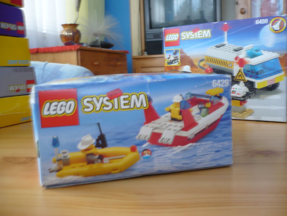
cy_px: 108
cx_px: 144
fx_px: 290
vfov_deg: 40.7
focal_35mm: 35
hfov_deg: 52.6
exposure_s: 1/15
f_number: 2.8
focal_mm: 5.8
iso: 100
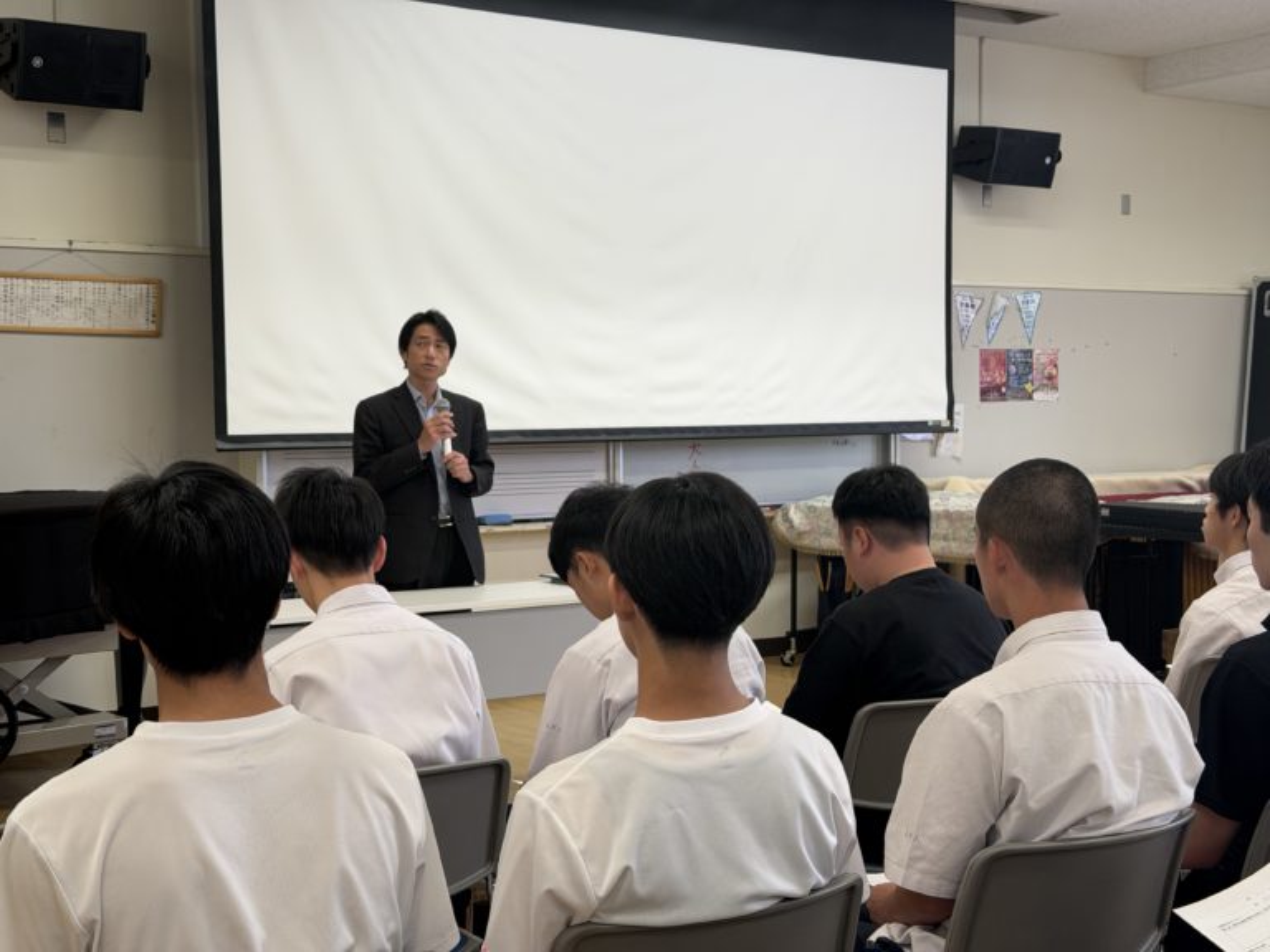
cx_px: 635
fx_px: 1761
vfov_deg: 30.3
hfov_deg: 39.7
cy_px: 476
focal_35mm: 48
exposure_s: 1/120
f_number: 1.78
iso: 64
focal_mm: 6.76
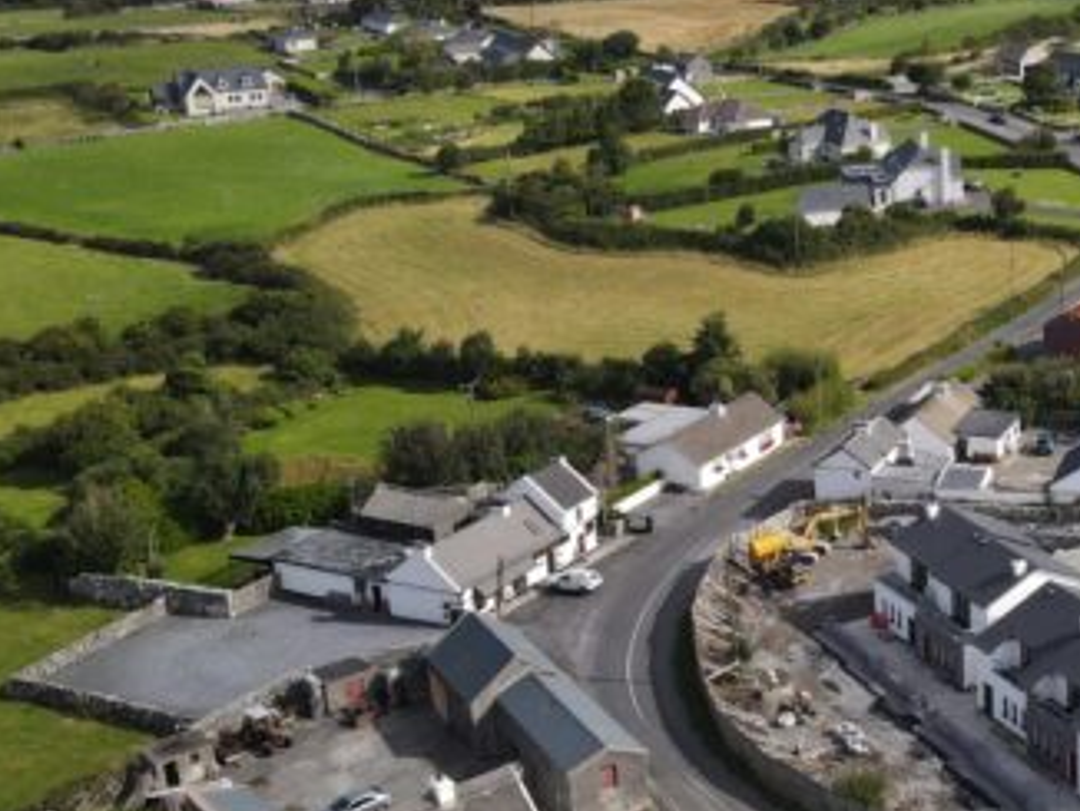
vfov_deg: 25.3
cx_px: 1007
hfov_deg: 31.4
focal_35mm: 58
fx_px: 1811
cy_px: 425
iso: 100
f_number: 2.8
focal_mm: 4.5
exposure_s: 1/725
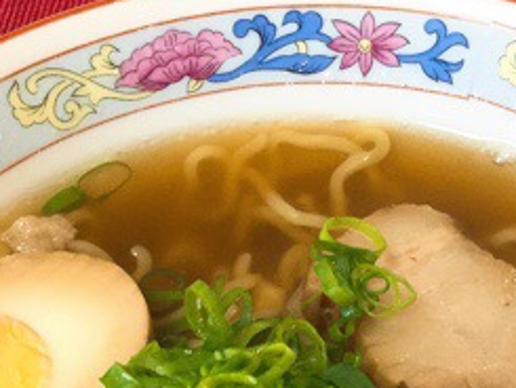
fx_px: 1208
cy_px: 483
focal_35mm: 81
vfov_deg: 17.3
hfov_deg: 24.1
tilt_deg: -61.4
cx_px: 320
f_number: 2.4
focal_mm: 3.3
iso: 80
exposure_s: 1/30
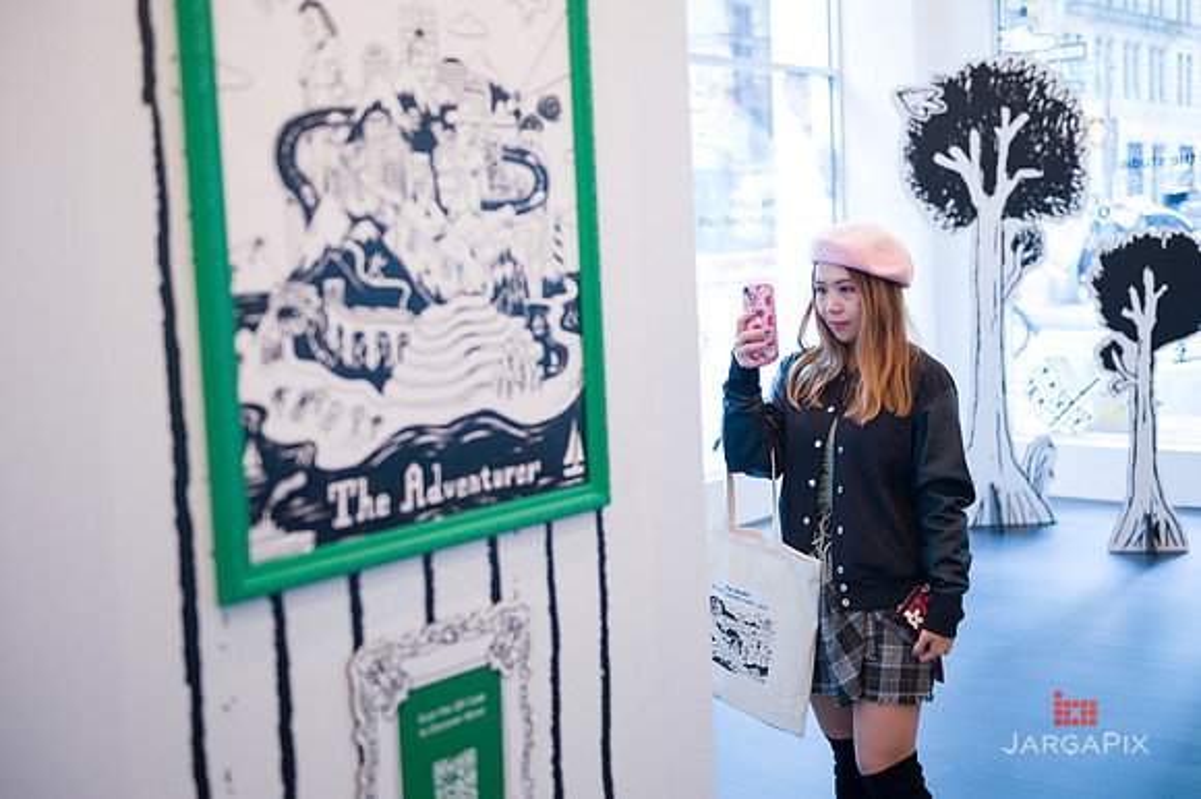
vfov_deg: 29.8
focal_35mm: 45
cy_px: 400
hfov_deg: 43.6
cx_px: 600
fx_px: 1500
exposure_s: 1/200
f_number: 3.5
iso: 1600
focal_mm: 45
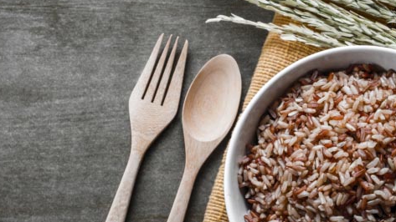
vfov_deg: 15.1
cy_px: 154
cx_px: 218
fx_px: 840
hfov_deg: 26.5
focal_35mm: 80
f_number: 10
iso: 200
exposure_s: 1/18
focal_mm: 31.5
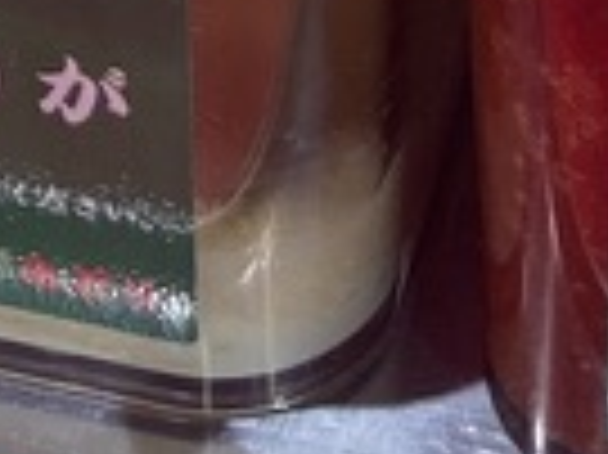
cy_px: -930
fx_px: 3720
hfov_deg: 9.3
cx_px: 225
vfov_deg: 6.4
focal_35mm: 212
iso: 80
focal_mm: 3.99
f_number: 1.8
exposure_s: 1/50
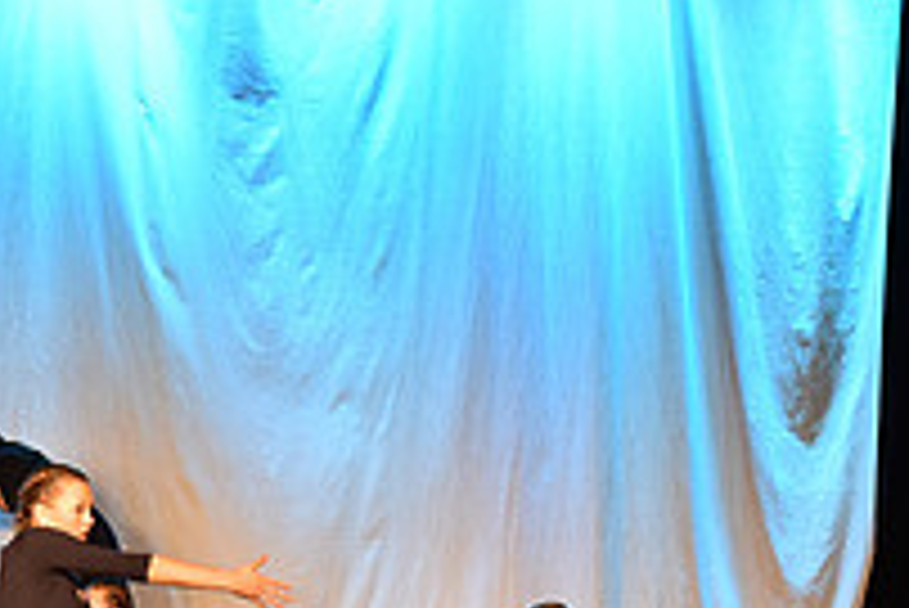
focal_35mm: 224
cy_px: 777
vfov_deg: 6.1
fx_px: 5660
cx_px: -140
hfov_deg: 9.1
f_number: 4
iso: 2000
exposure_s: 1/160
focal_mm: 78
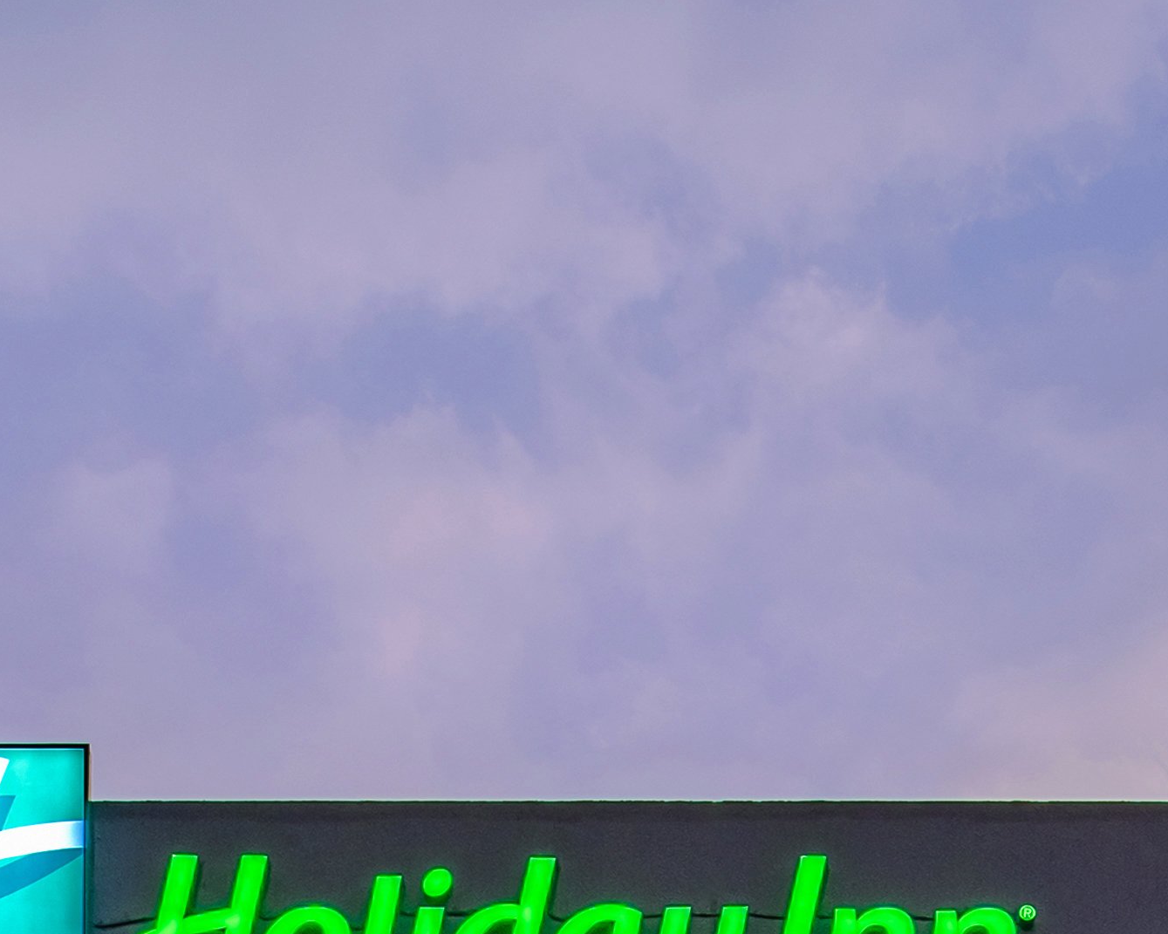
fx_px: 3802
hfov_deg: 17.4
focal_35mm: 110
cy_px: 2205
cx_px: 888
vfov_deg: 11.6
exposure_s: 3
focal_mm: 19
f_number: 10
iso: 32
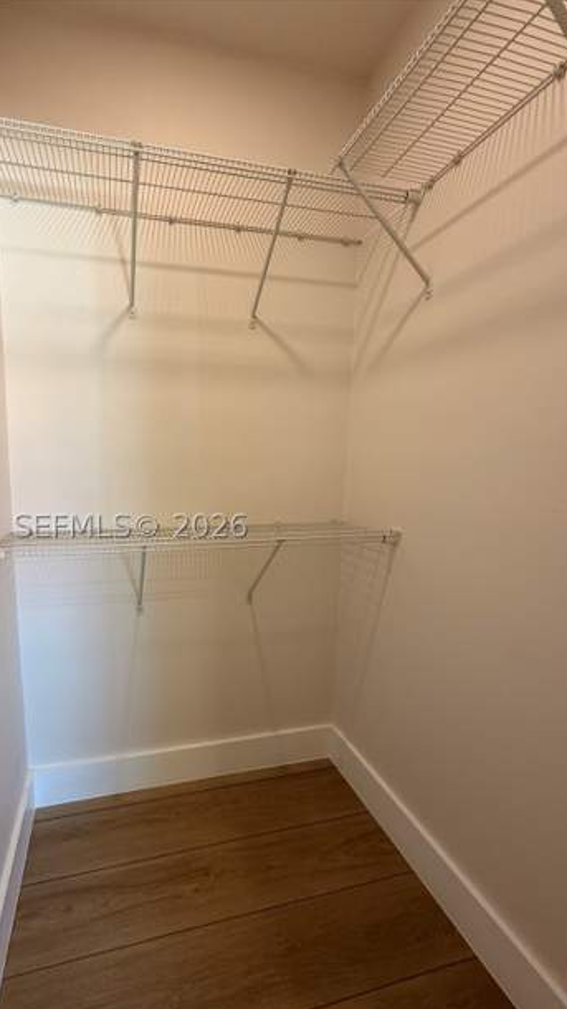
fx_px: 428
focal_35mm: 16
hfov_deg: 65.9
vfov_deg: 99.3
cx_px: 208
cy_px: 526
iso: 200
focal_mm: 2.22
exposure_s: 1/121
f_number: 2.2
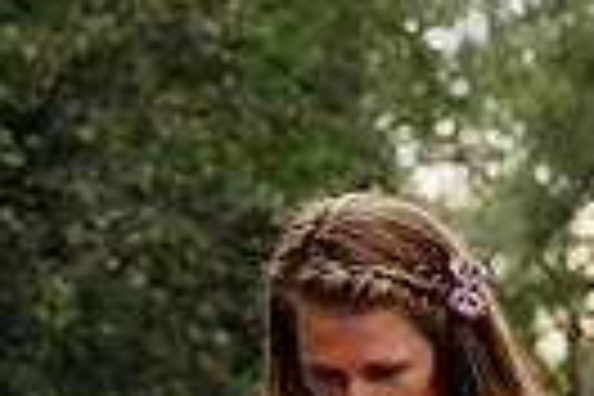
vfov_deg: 8.2
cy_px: 682
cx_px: 220
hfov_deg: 12.6
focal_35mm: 163
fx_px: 2689
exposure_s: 1/1600
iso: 500
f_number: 2.8
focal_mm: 37
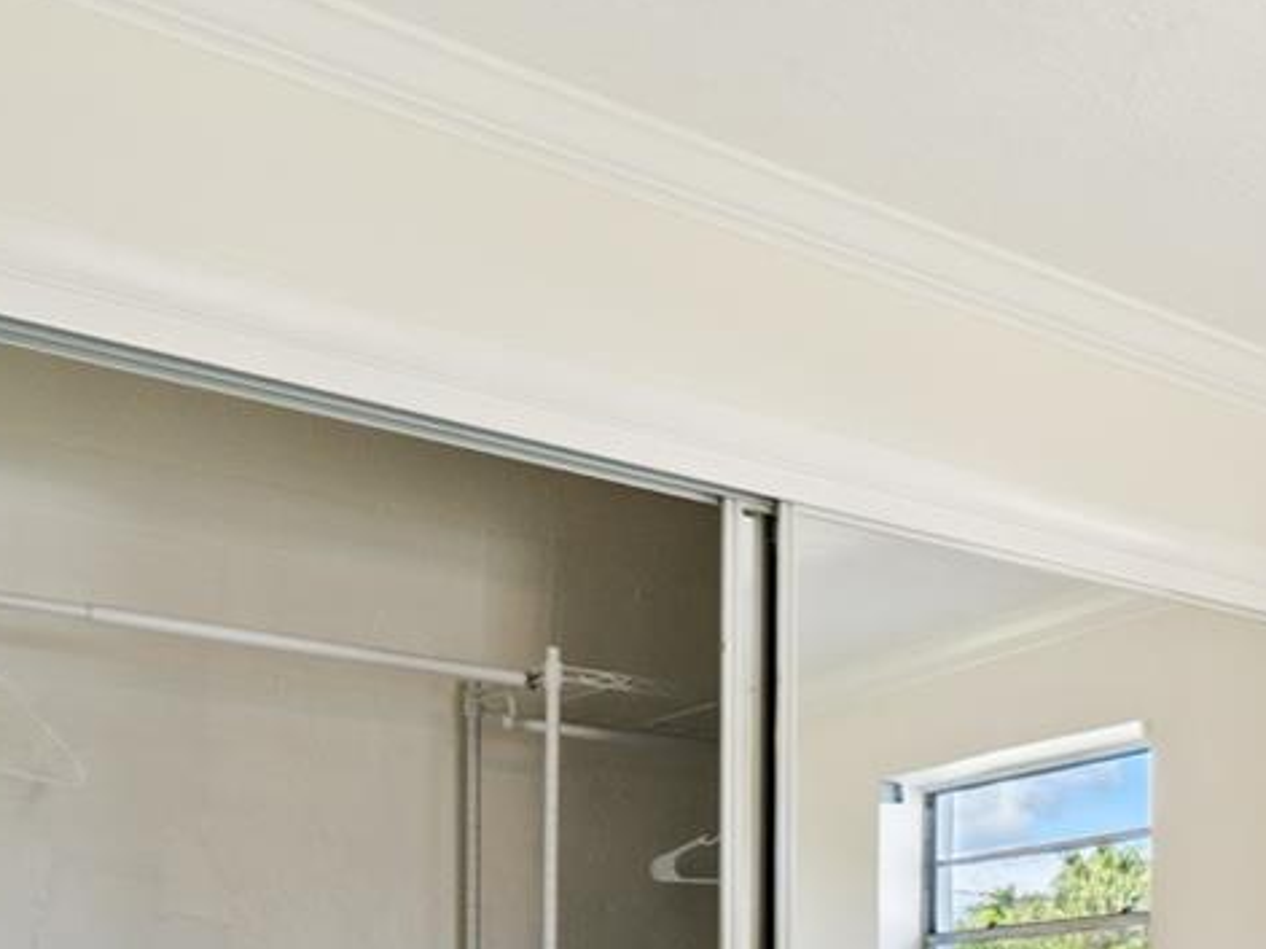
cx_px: 1384
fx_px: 1881
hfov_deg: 32.8
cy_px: 1118
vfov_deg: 25.6
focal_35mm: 51
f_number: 6.3
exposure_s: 1/30
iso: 250
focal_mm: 10.5
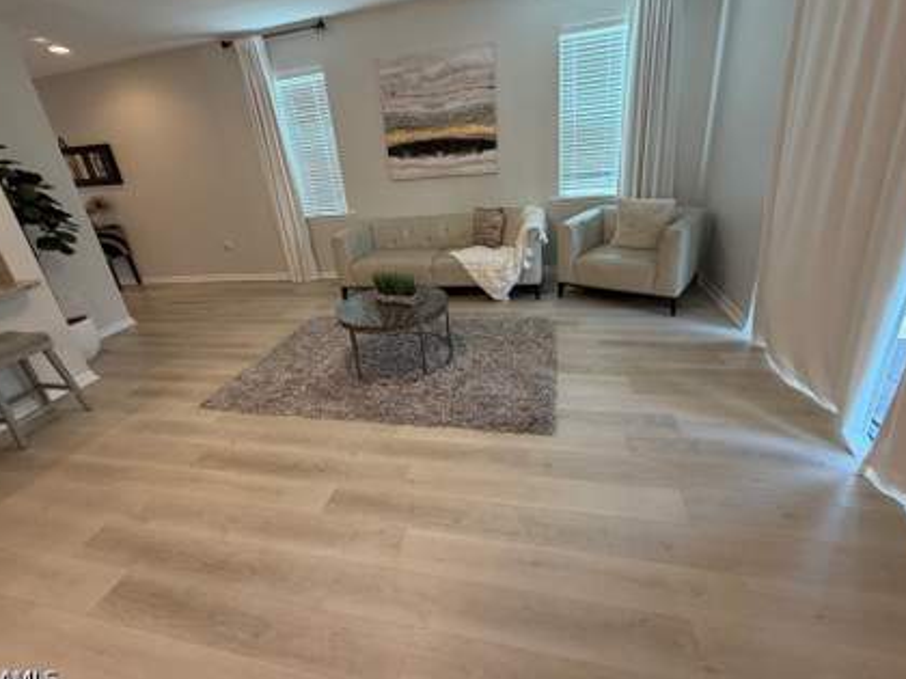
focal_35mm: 16
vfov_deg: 77.9
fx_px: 419
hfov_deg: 94.5
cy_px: 308
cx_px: 449
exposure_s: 1/60
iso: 160
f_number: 2.2
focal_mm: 2.22
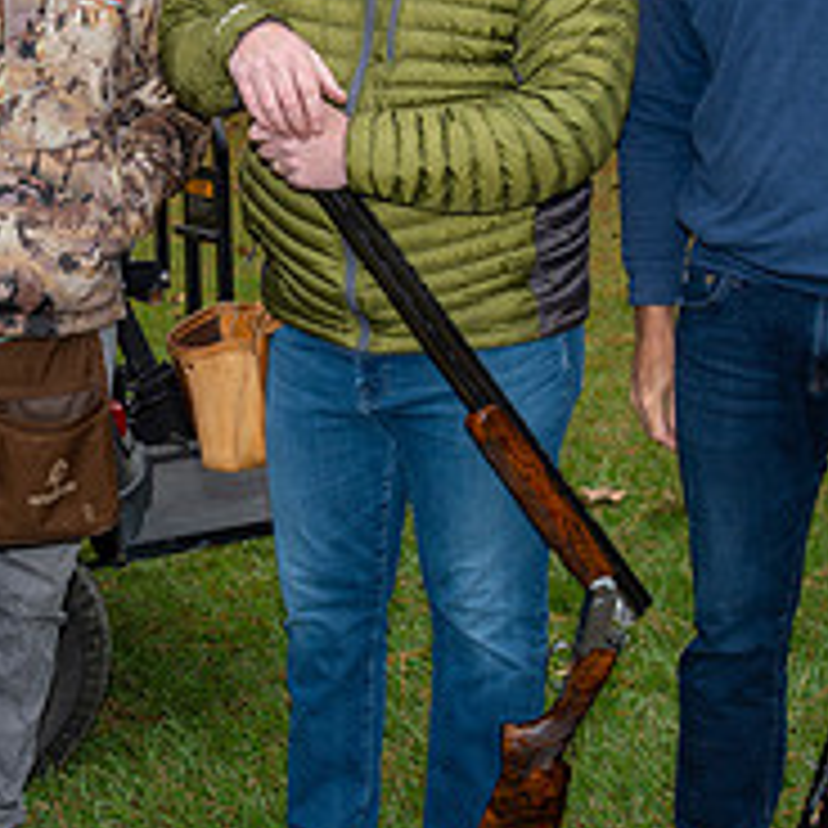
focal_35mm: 75
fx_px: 2030
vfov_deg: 23.0
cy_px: 288
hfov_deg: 22.8
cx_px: 212
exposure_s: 1/250
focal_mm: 28
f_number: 5
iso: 320
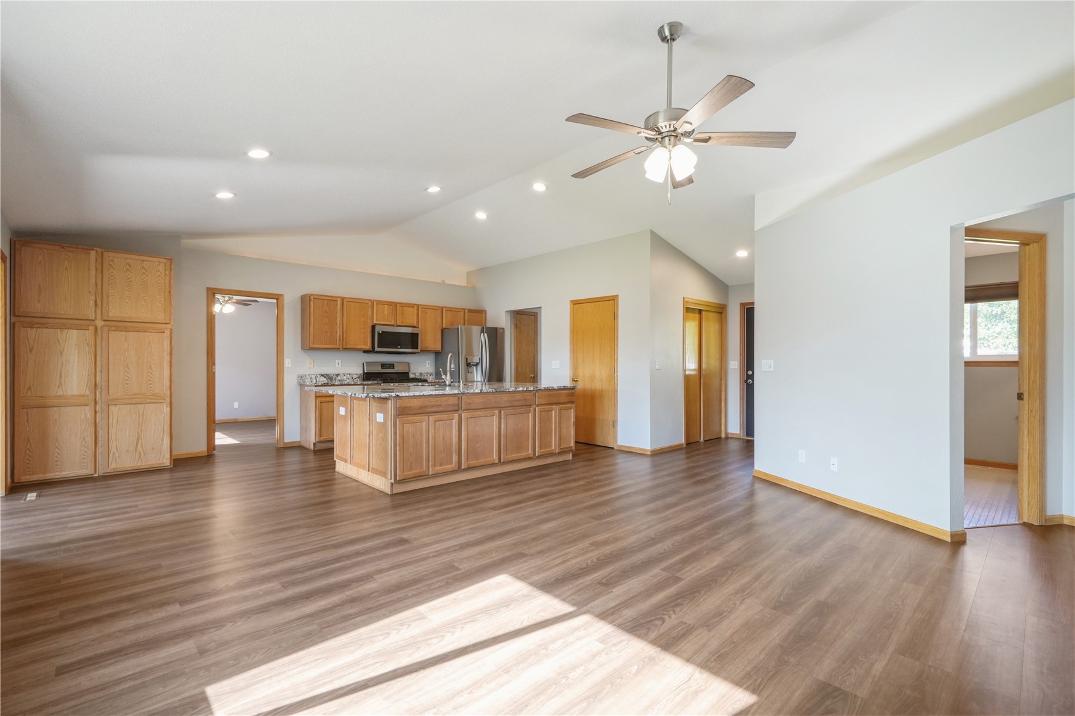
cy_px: 358
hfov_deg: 96.7
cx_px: 538
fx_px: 478
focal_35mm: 16
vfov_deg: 73.7
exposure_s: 1/13
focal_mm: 16
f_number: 10
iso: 400
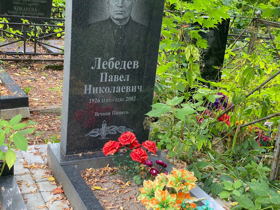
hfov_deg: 36.8
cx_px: 140
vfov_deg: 28.0
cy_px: 105
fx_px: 421
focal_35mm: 52
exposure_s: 1/121
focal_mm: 6
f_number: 2
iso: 125
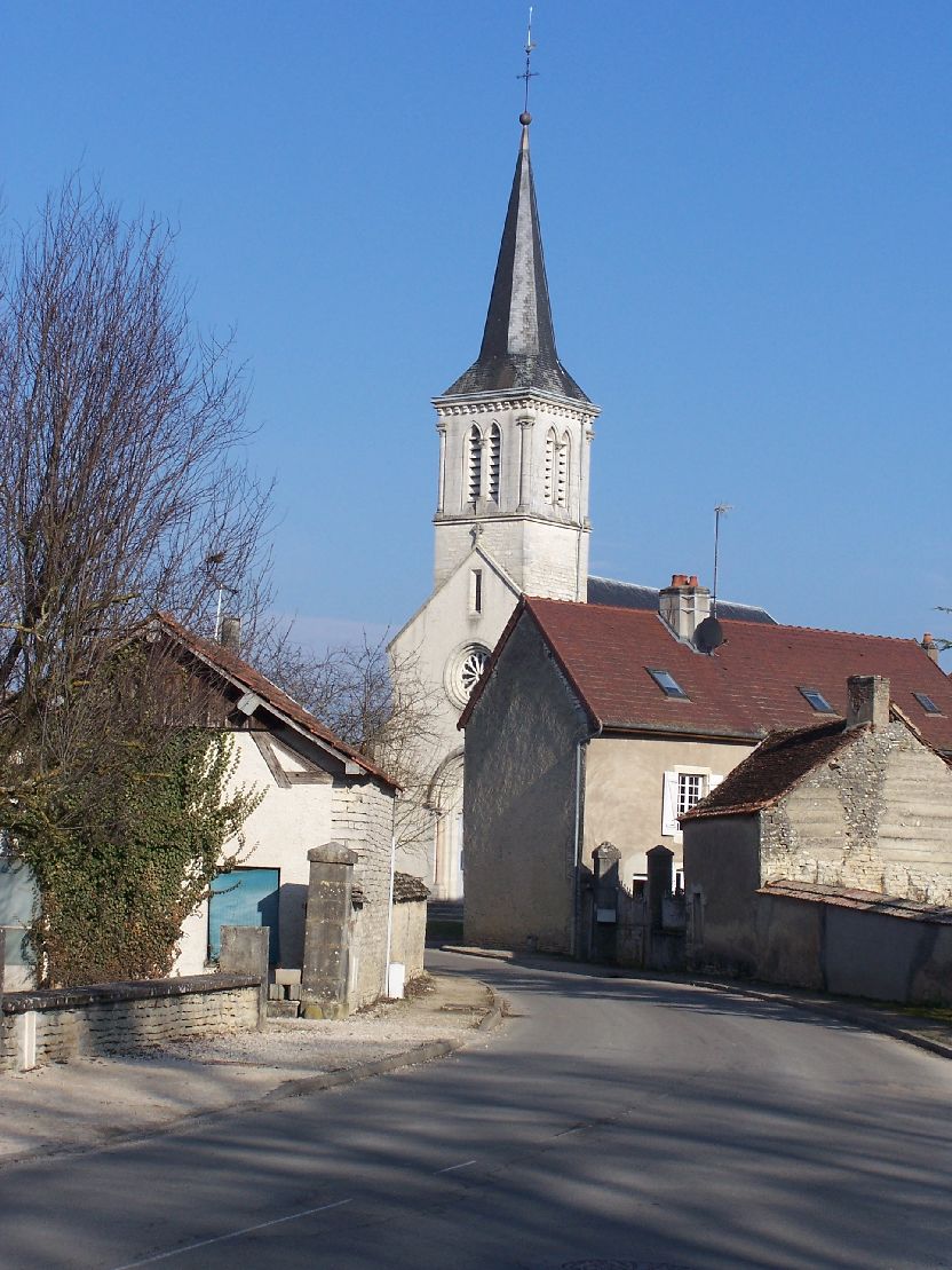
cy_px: 635
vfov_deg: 26.0
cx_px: 476
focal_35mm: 75
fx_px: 2750
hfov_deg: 19.6
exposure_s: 1/750
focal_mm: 12.4
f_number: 4.5
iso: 80
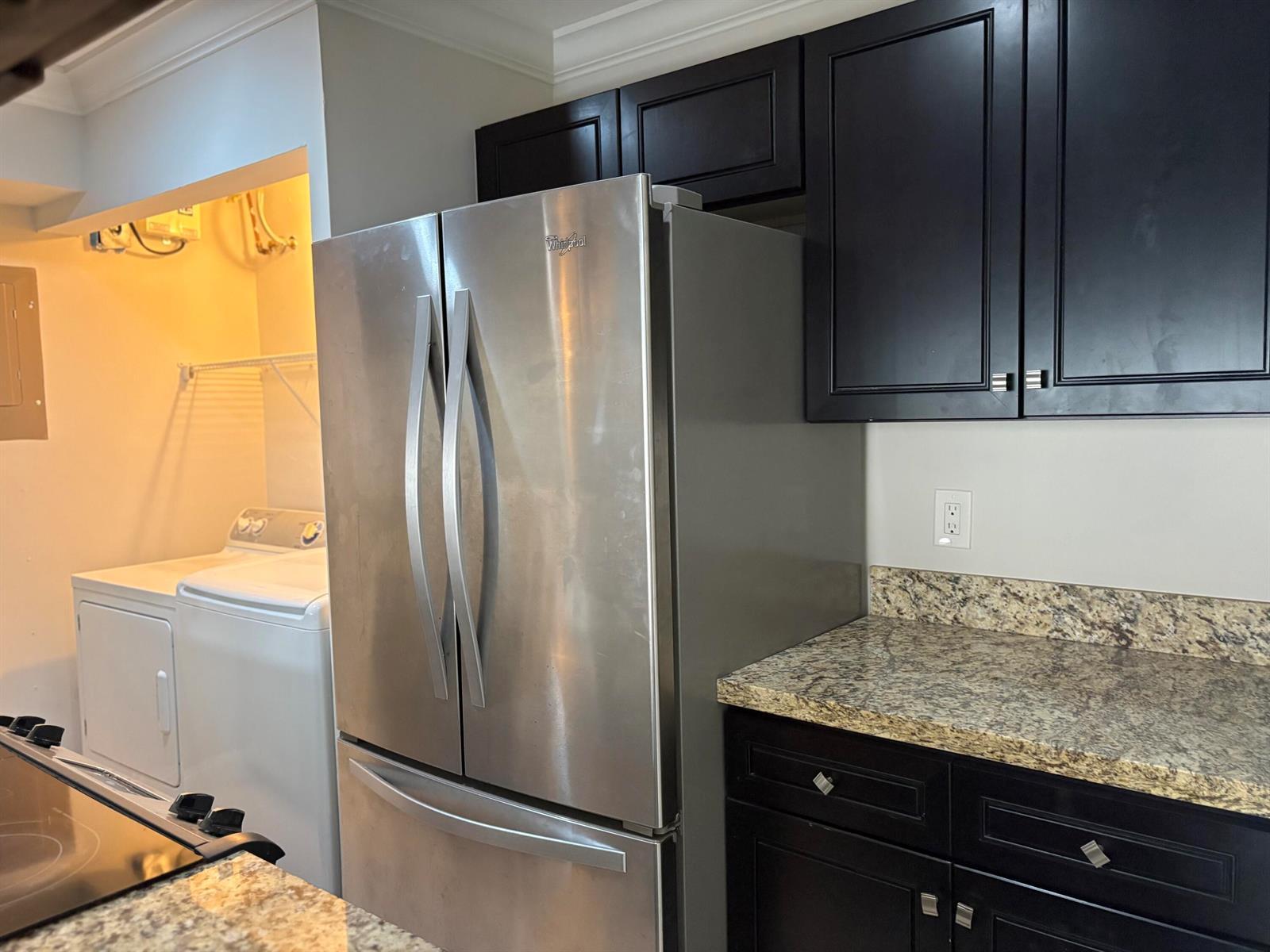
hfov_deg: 67.3
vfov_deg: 53.1
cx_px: 635
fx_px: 954
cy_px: 476
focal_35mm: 26
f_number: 1.6
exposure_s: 1/60
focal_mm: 5.96
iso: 400
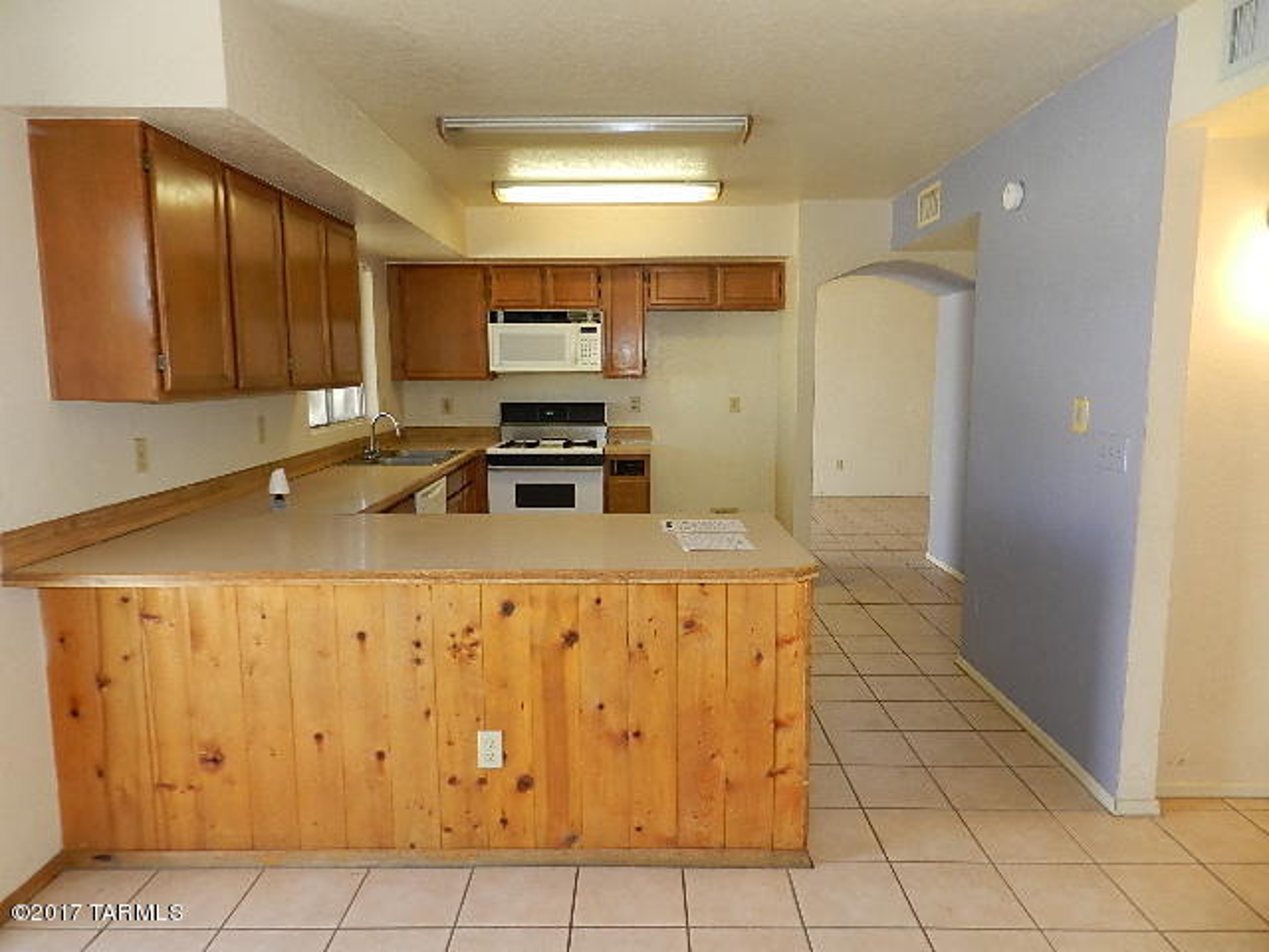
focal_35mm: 23
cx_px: 634
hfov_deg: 73.9
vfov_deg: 58.9
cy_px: 476
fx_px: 843
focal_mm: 4
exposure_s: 1/30
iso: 160
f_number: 3.4
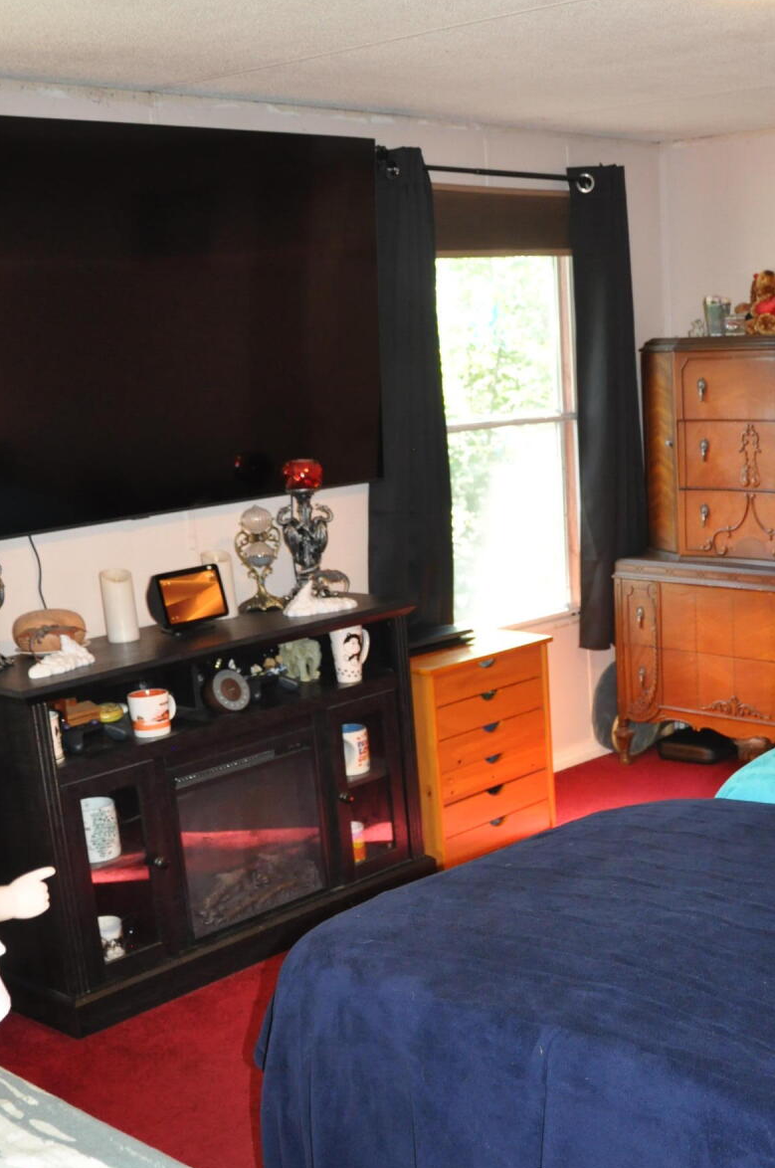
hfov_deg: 28.5
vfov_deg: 42.3
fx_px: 1490
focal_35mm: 46
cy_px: 775
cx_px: 625
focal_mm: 18
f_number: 3.5
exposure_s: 1/60
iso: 800
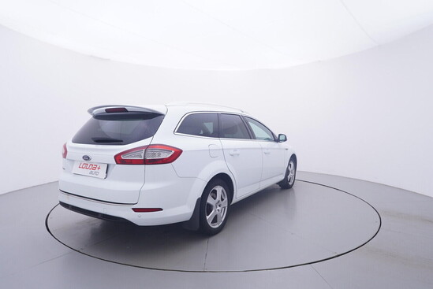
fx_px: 271
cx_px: 216
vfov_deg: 56.2
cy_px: 144
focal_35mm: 22
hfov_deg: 77.3
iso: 200
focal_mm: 15
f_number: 5
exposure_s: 1/80
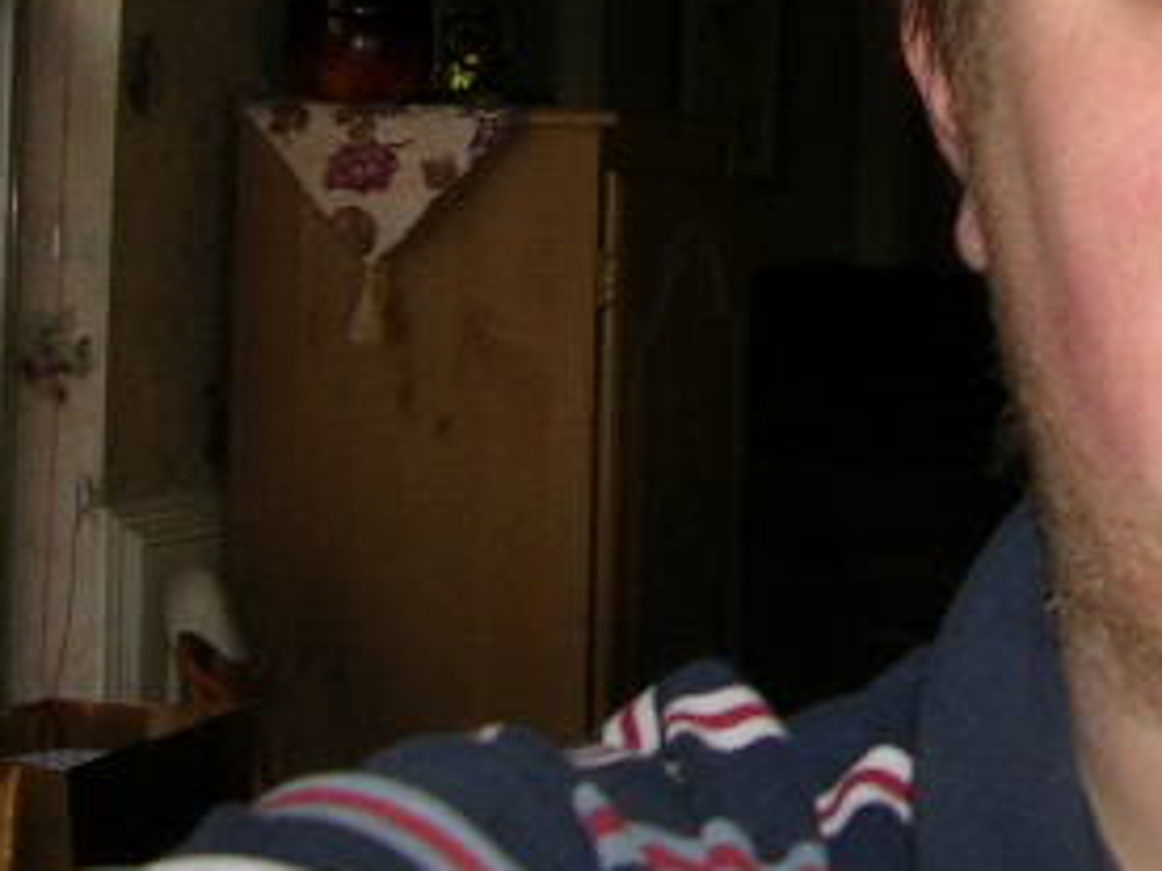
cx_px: 1204
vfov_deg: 16.5
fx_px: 2954
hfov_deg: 21.4
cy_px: 8
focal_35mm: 88
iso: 50
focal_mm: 5.8
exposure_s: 1/60.1
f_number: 2.8
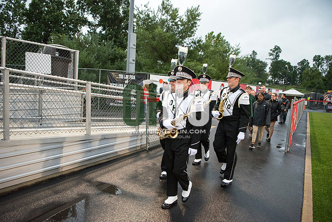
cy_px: 111
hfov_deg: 73.7
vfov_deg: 53.2
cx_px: 166
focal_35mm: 24
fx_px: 221
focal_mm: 24
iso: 2000
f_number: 3.2
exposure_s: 1/800
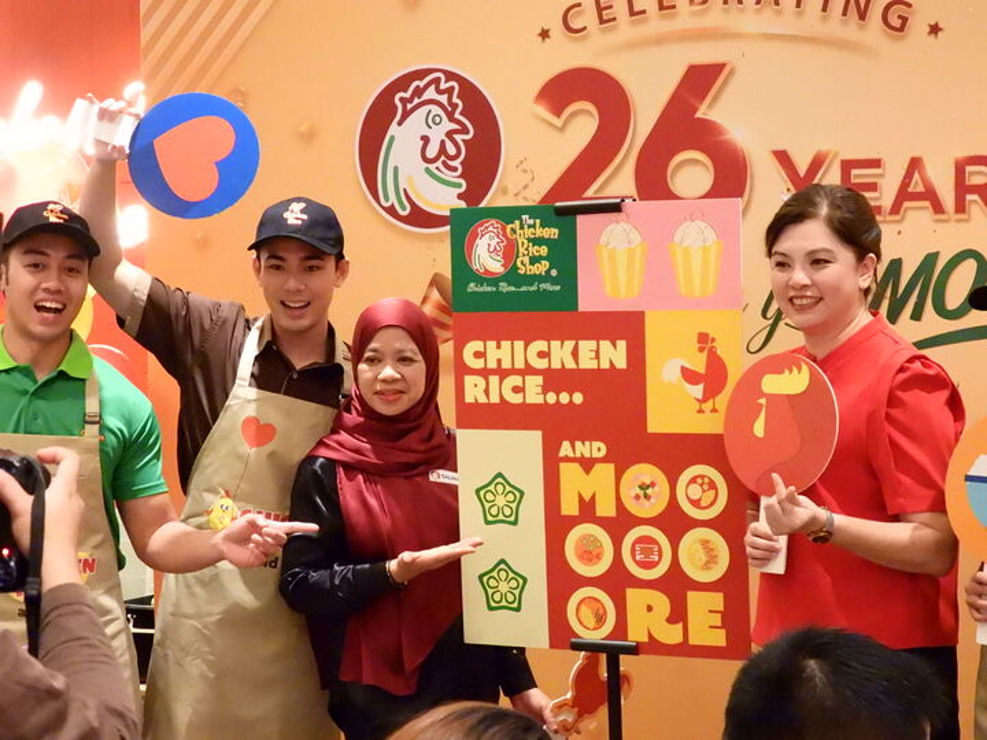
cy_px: 370
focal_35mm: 80
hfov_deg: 24.4
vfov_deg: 18.4
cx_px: 494
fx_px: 2281
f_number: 3.5
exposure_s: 1/125
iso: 3200
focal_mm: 14.3
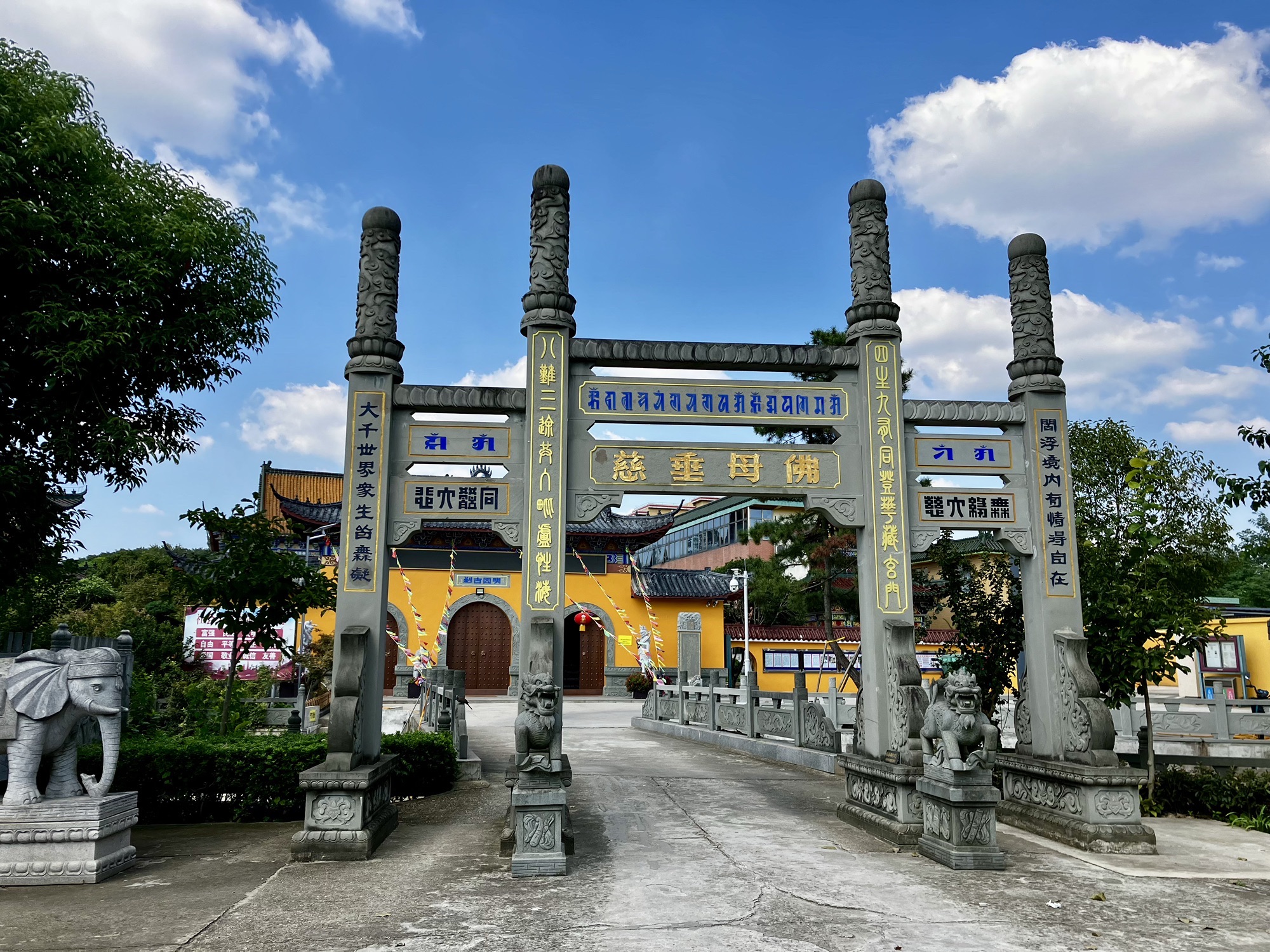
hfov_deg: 63.4
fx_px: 1027
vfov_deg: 49.7
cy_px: 476
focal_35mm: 28
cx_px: 635
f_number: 1.8
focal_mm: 3.99
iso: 32
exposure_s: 1/1473
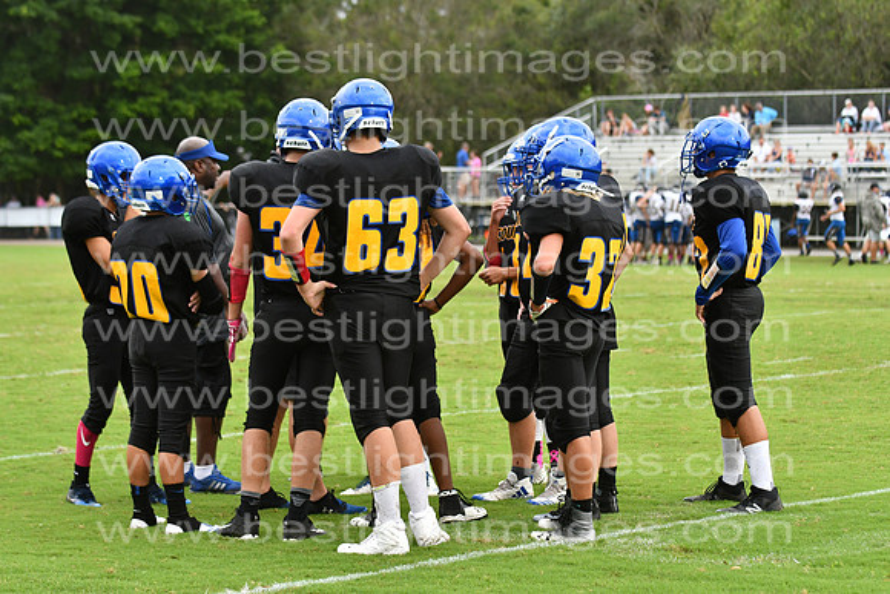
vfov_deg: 6.5
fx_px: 5193
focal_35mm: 210
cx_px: 445
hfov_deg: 9.8
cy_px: 297
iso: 800
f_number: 3.5
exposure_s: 1/1250
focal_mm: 140
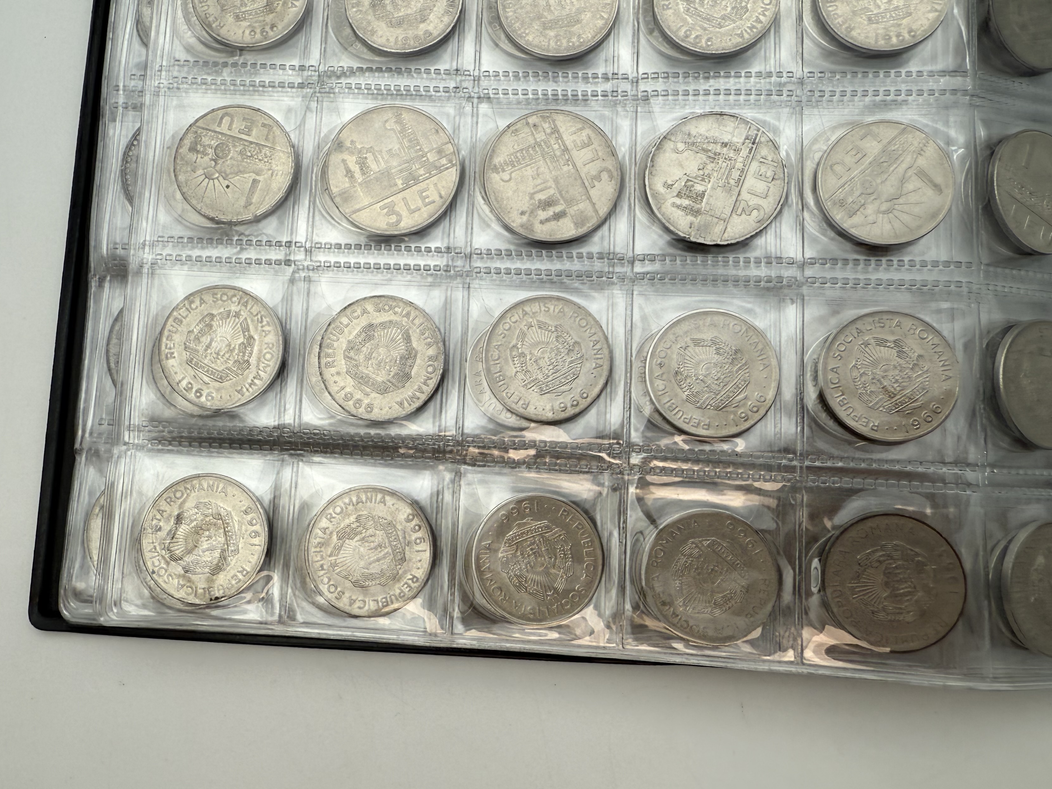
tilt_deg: -81.4
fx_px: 881
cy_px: 330
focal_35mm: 29
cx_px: 516
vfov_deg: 48.0
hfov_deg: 61.7
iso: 40
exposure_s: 1/309
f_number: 2.2
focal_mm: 2.22
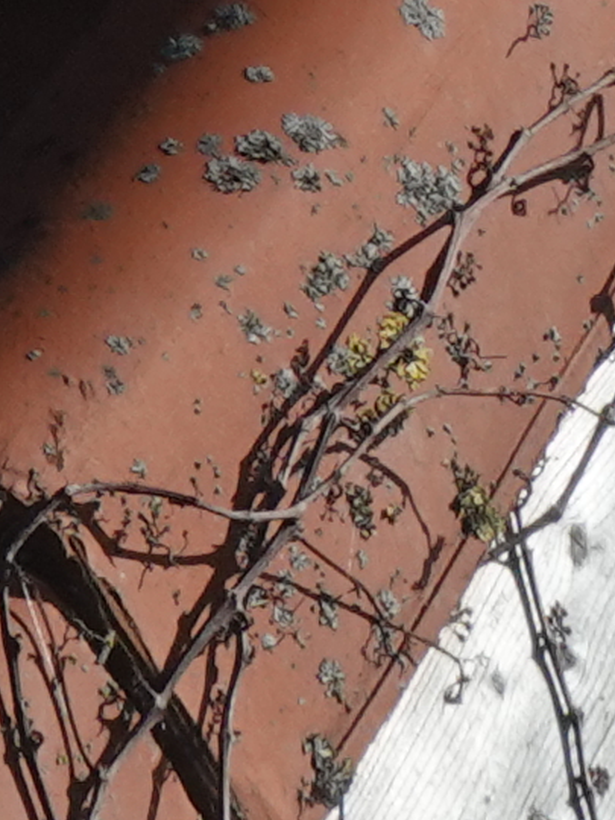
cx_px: 3046
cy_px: 1842
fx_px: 61401
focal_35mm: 2592
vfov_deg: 0.8
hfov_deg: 0.6
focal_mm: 97.49
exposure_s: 1/400
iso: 100
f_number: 7.1
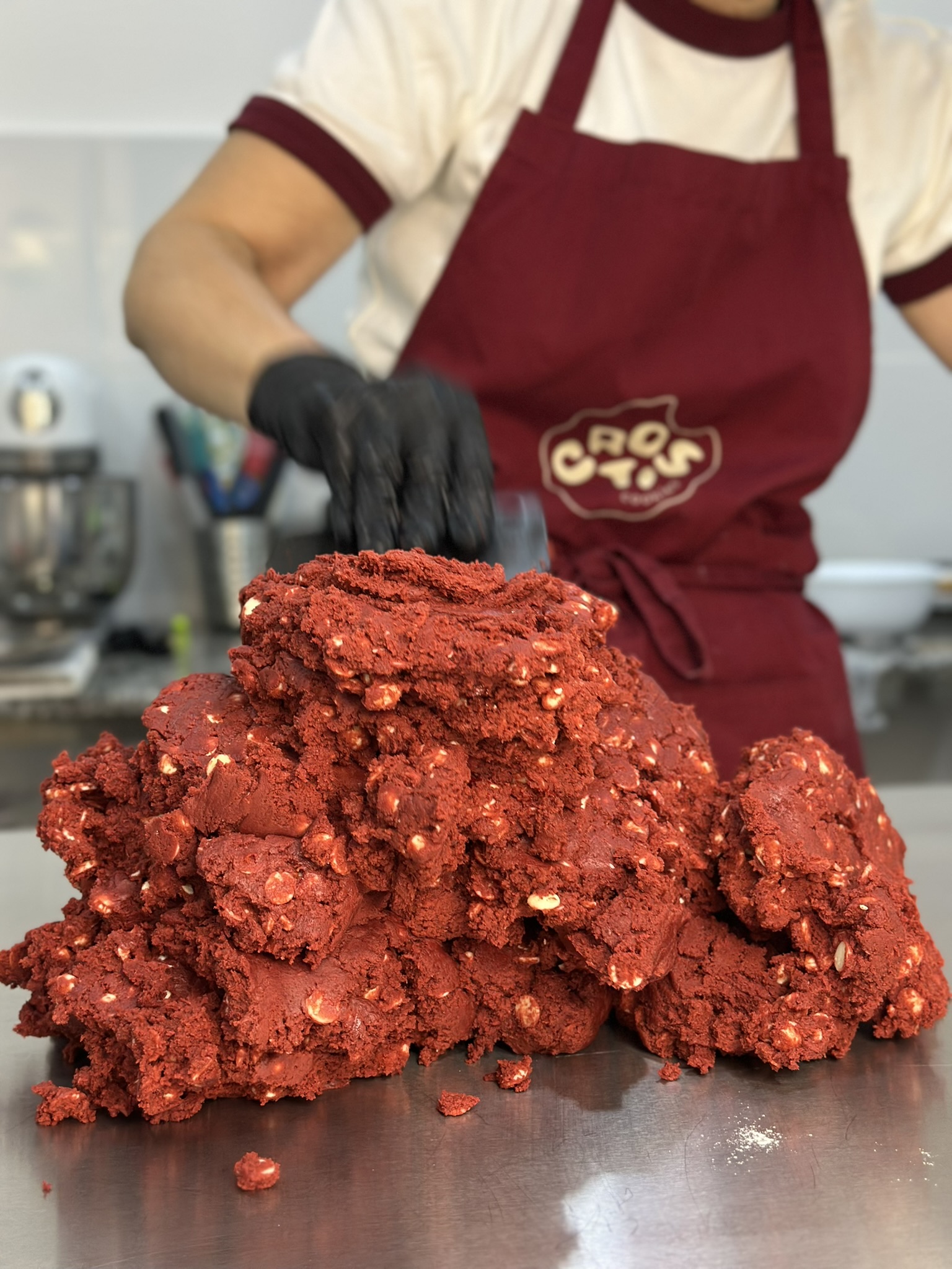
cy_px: 634
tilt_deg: -7.8
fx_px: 1760
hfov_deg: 30.3
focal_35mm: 48
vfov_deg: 39.7
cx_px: 476
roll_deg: +1.0
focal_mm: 6.86
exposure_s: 1/50
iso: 200
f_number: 1.78
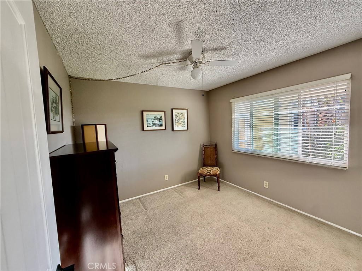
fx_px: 146
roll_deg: +2.3
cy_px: 136
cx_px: 181
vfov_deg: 85.7
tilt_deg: -3.7
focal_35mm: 14
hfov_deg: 102.1
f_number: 2.2
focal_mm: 2.22
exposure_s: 1/99
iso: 200
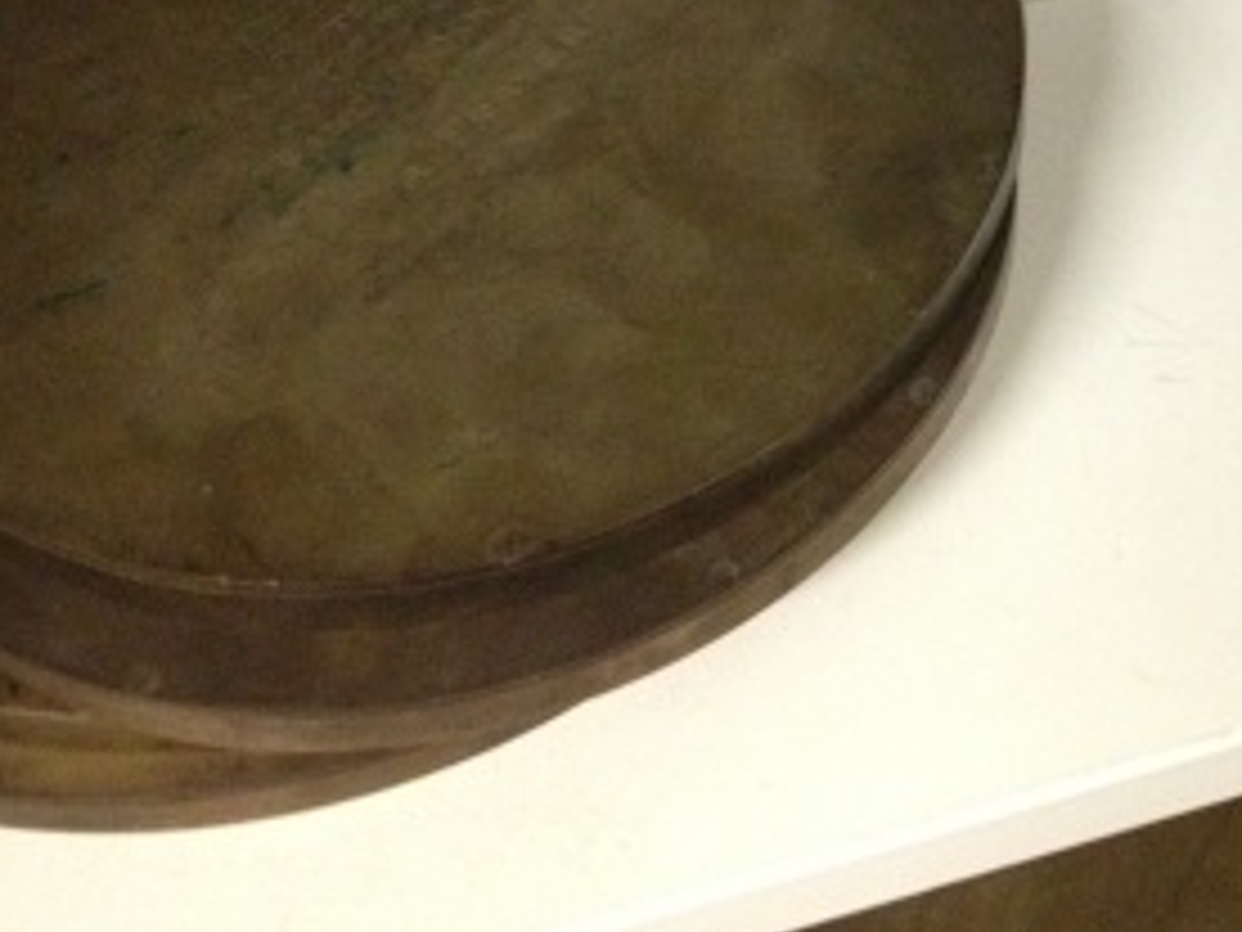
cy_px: -104
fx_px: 3050
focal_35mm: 85
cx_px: 1323
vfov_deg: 16.8
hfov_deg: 21.9
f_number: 2.4
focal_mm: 4.28
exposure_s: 1/17
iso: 400
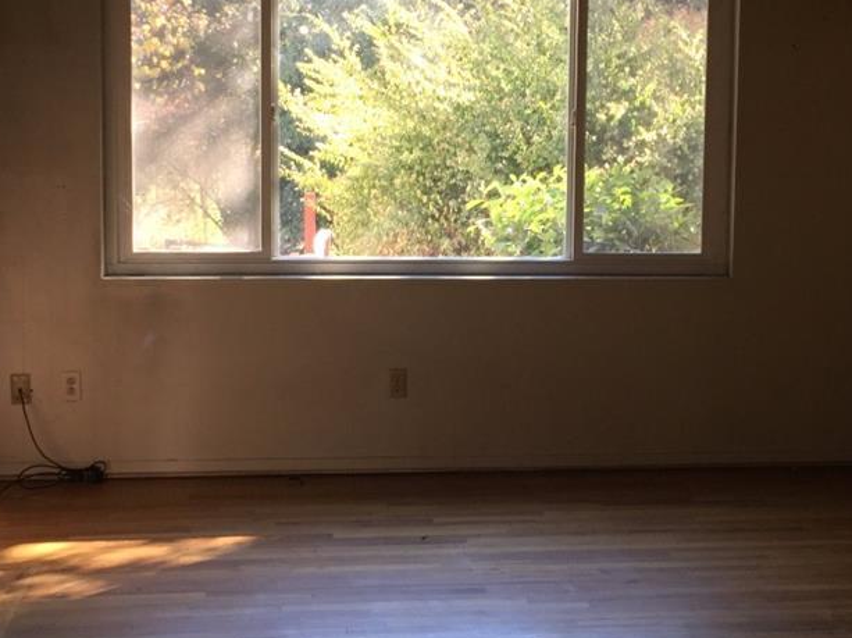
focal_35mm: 71
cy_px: 236
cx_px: 553
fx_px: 1746
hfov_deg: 27.3
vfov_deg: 20.7
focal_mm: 4.15
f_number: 2.2
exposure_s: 1/41
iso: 32
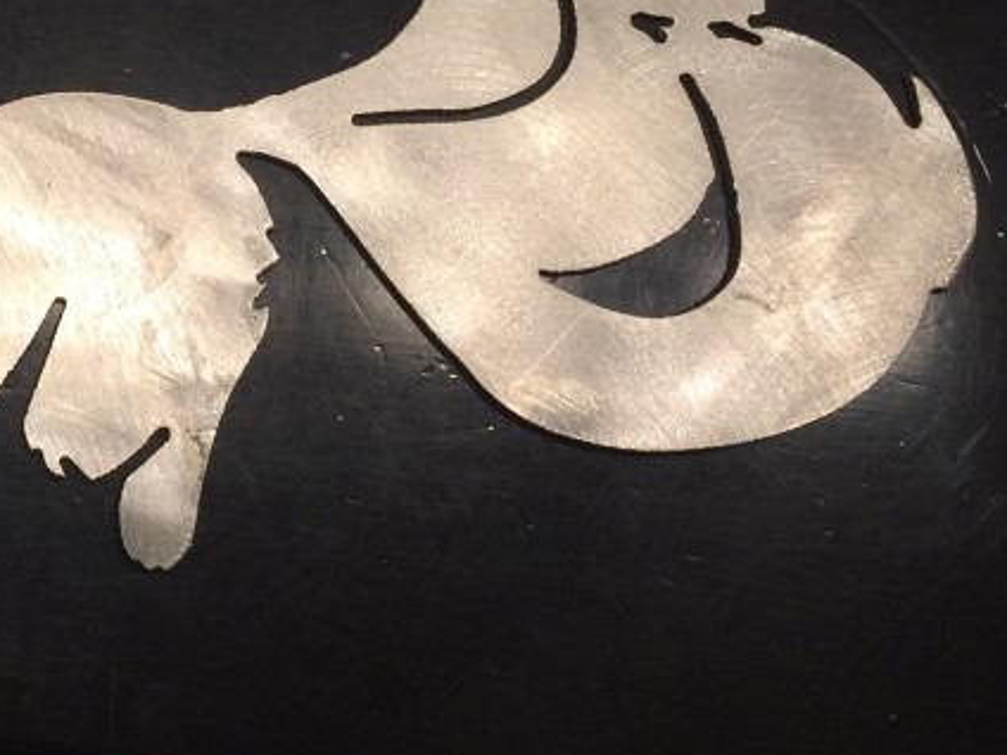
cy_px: 107
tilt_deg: -76.8
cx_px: -12
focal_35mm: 70
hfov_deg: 26.2
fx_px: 2036
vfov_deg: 20.7
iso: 100
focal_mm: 4.15
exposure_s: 1/30
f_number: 2.2
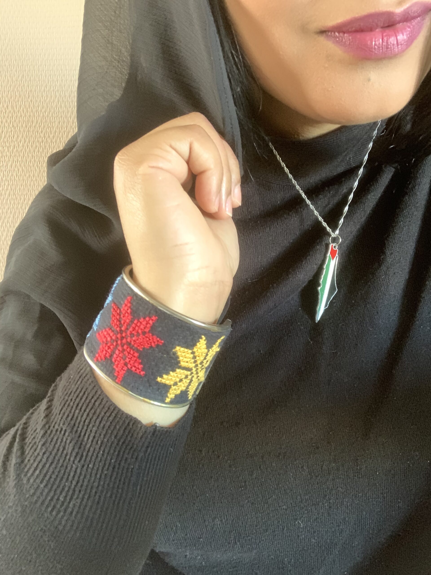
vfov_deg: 56.8
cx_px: 216
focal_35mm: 32
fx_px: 531
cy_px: 288
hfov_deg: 44.2
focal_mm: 2.87
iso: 640
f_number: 2.2
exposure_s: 1/15
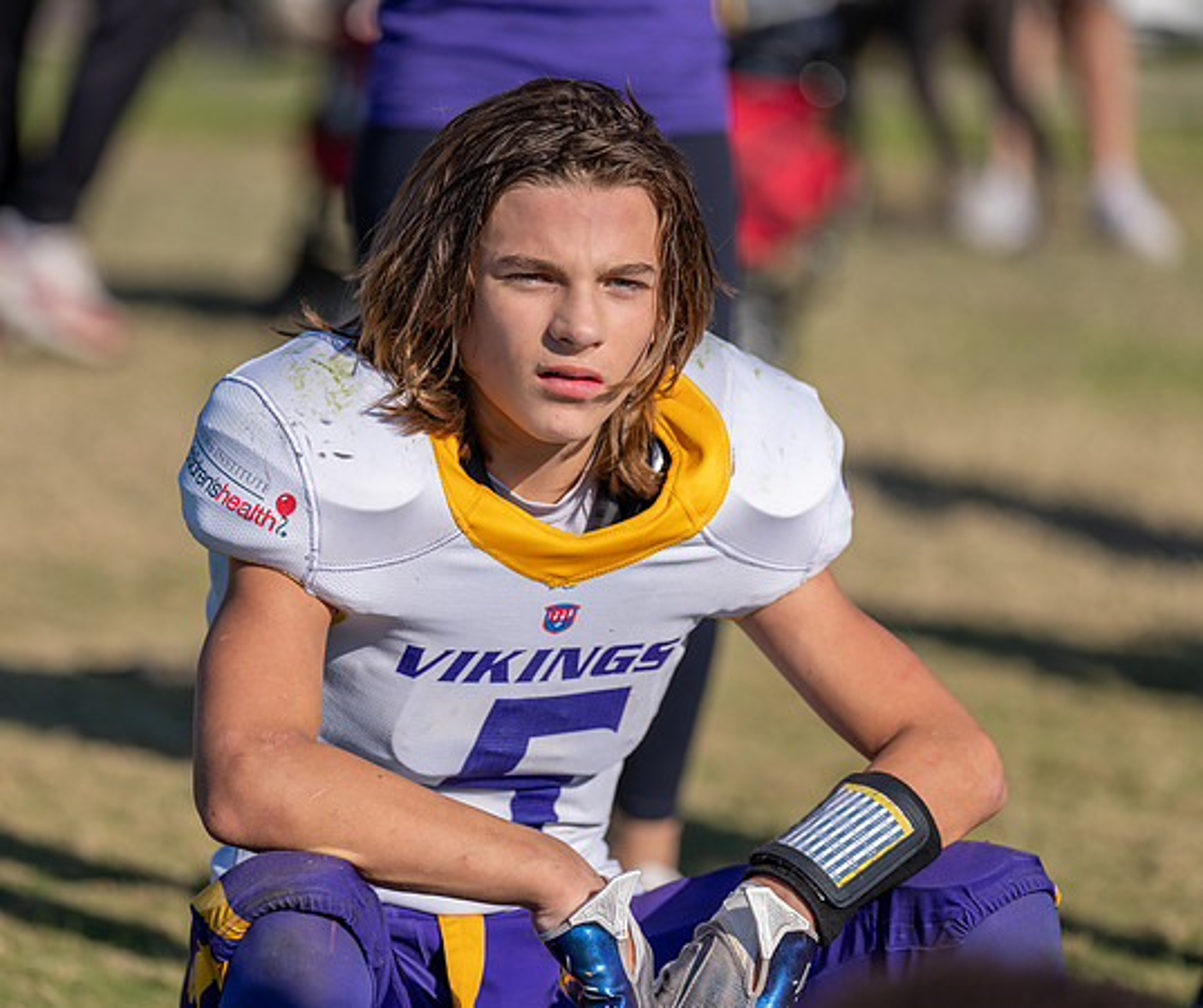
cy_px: 432
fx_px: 7886
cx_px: 501
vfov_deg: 7.3
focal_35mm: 217
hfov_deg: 8.7
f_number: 2.8
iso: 100
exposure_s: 1/2500
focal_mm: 163
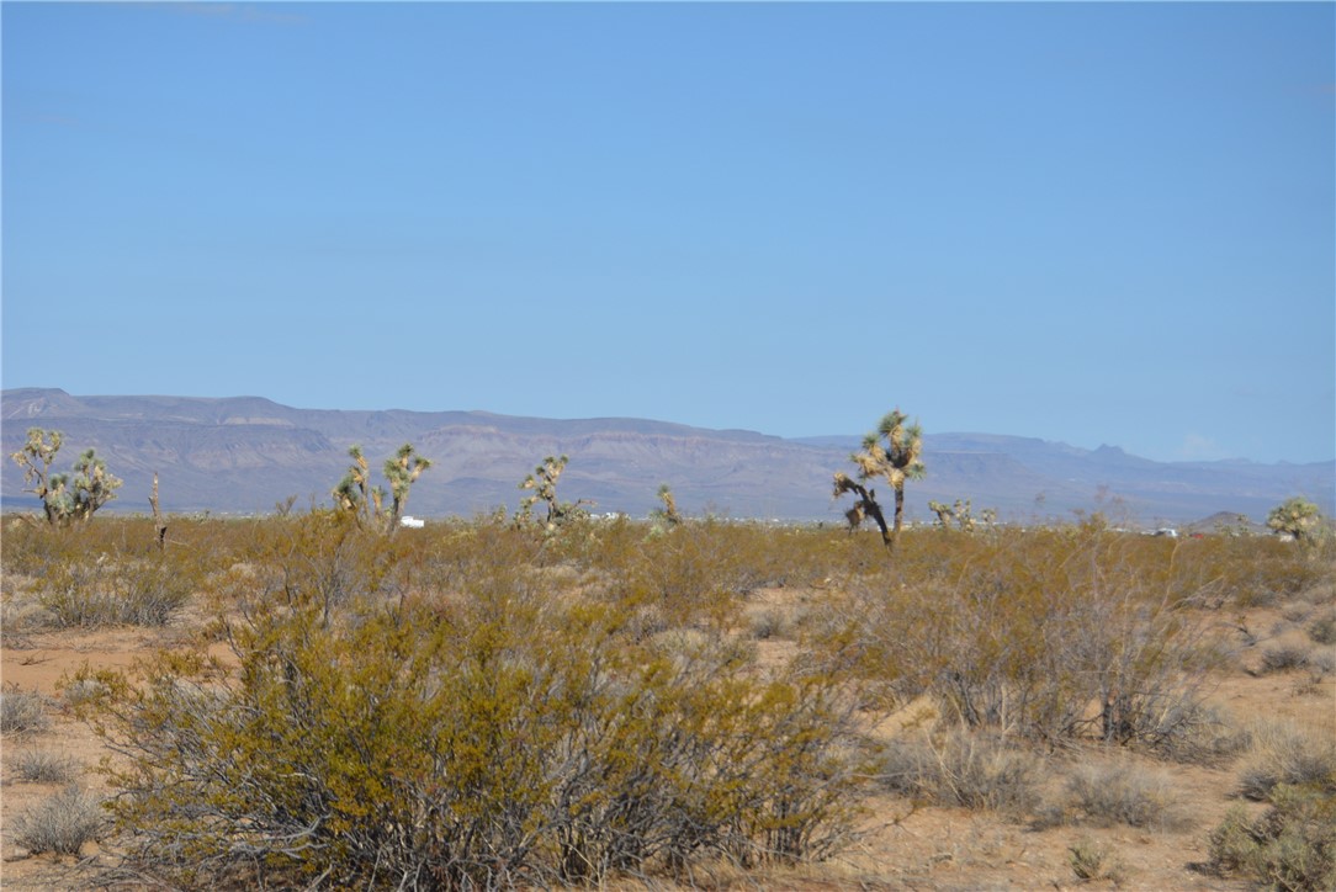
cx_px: 668
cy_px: 446
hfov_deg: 24.6
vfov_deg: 16.6
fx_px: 3063
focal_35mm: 82
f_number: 7.1
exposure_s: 1/2000
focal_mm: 55
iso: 400
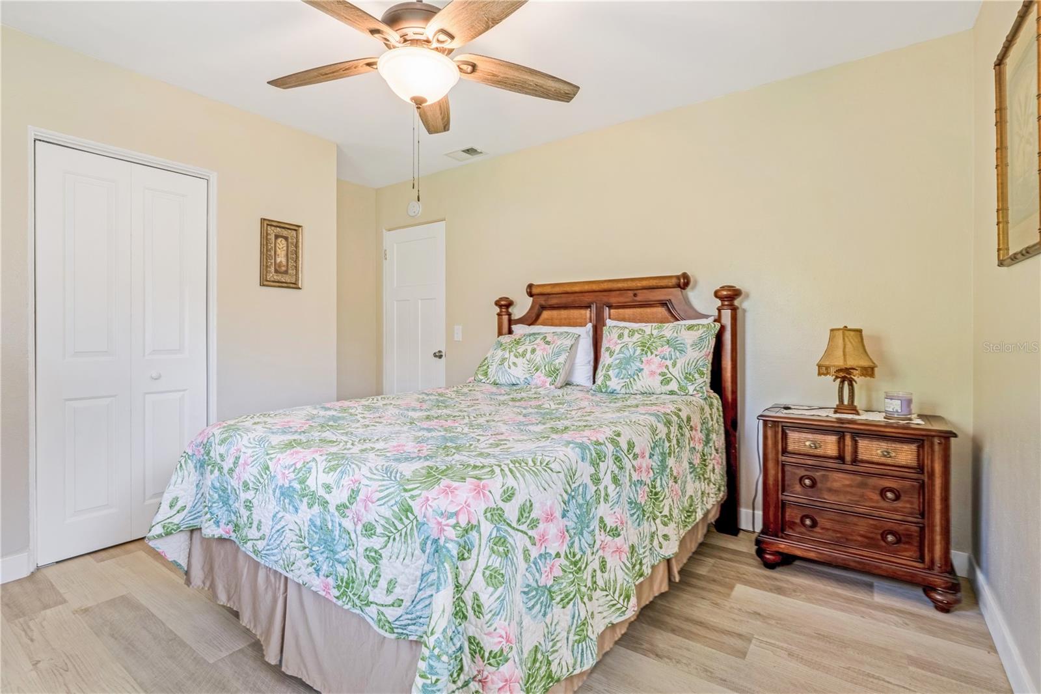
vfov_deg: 72.0
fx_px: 477
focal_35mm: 16
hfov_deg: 95.0
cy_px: 347
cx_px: 520
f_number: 9
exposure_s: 1/100
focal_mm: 11
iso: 250
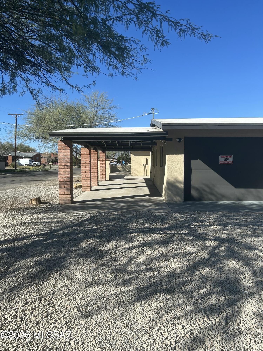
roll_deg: +0.3
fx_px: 263
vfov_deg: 67.3
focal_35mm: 26
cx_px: 132
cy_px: 176
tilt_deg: -4.2
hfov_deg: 53.1
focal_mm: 5.7
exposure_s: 1/3968
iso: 50
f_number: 1.5
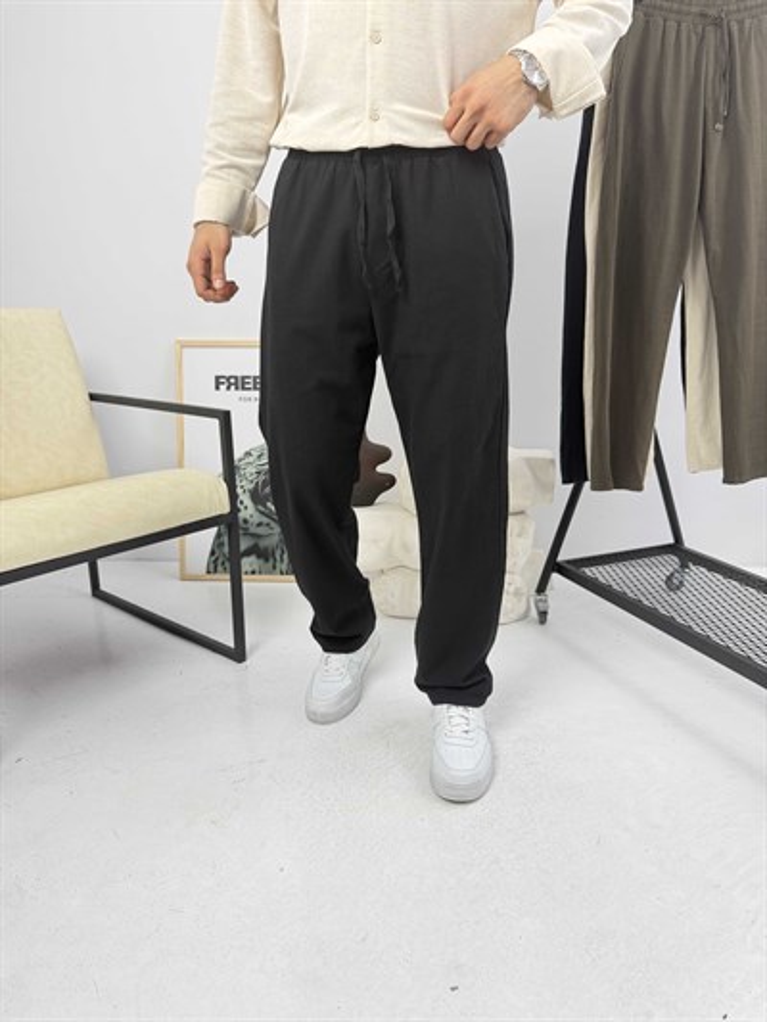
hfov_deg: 56.8
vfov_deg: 71.6
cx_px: 384
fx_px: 709
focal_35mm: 24
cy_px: 511
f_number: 1.78
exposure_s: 1/121
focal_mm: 6.76
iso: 160
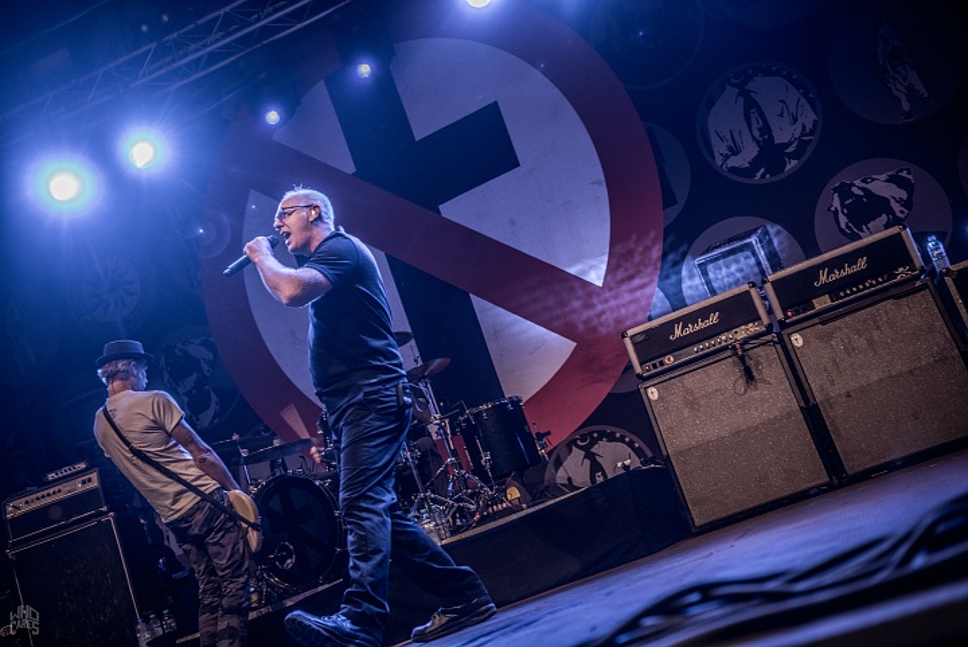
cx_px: 484
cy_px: 324
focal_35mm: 44
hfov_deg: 44.5
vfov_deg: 30.6
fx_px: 1184
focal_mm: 44
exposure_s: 1/100
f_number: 2.8
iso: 800
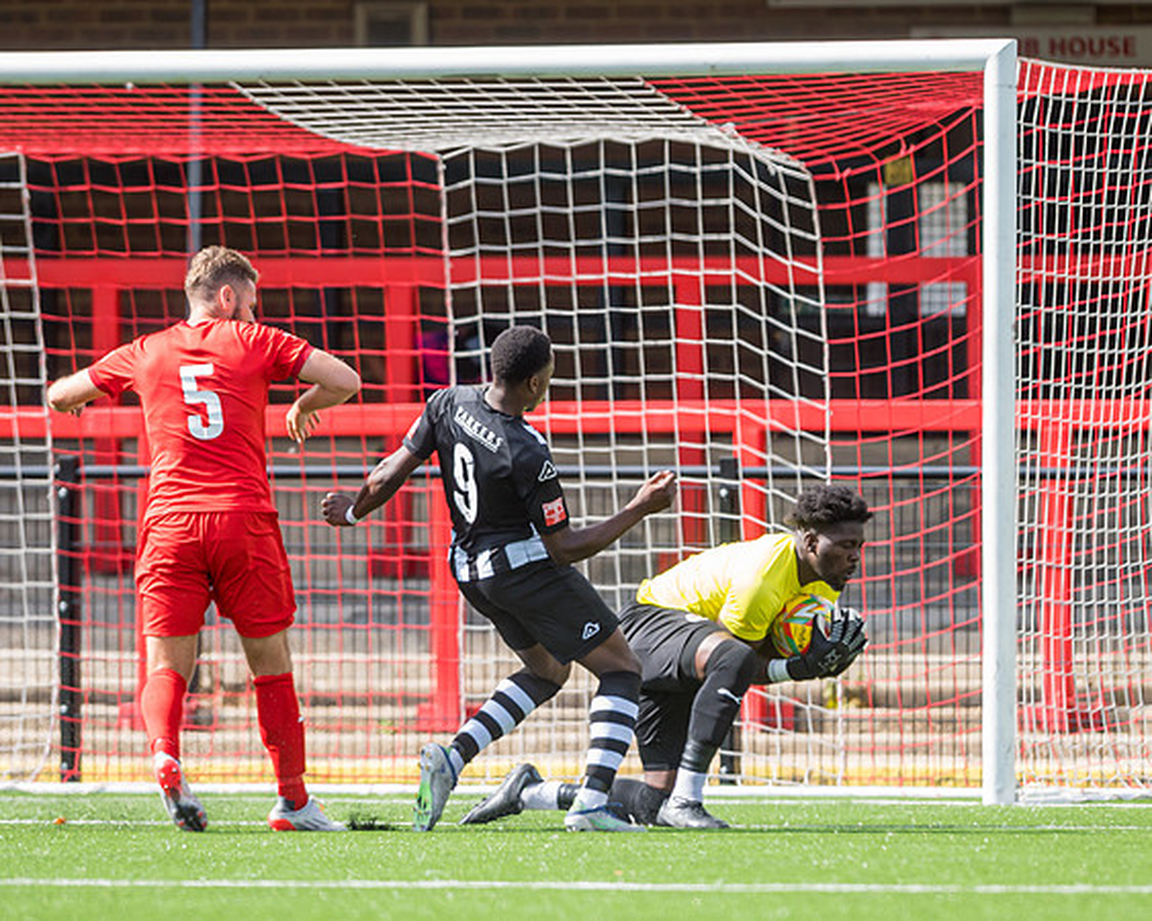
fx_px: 23903
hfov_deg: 2.8
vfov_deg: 2.2
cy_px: 543
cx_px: 541
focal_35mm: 701
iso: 400
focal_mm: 400
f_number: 4
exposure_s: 1/2000
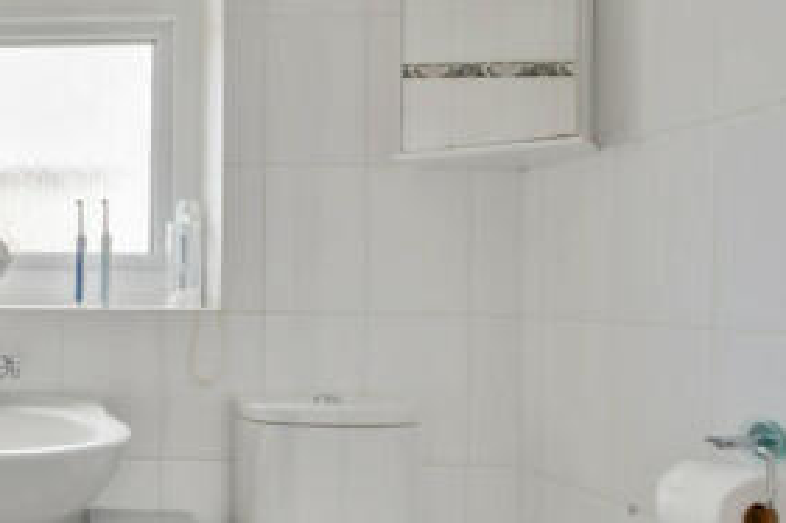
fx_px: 764
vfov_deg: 37.8
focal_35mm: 35
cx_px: -49
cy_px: 292
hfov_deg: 43.9
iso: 100
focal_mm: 10
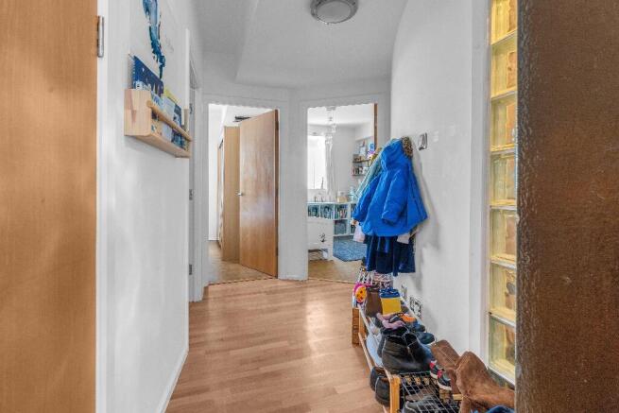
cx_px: 310
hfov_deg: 96.7
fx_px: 275
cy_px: 206
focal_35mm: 16
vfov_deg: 73.8
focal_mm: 16
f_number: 9
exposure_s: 1/2
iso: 200
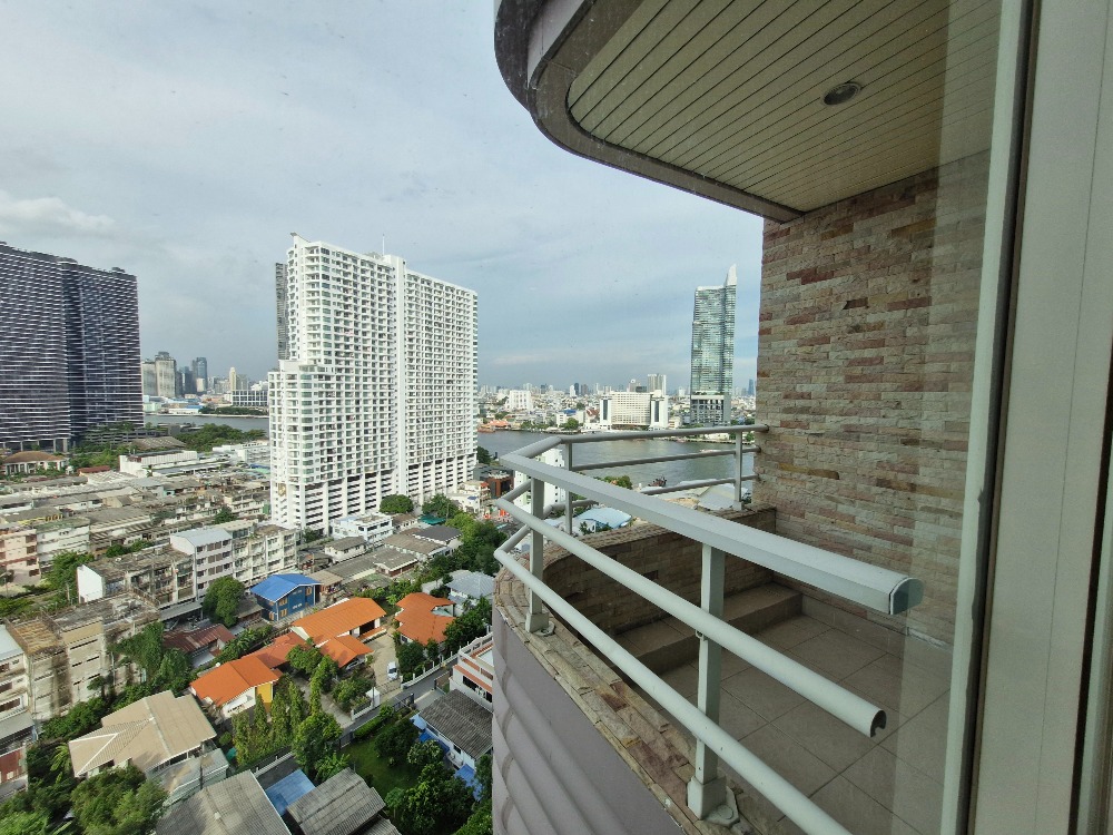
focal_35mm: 13
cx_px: 556
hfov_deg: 106.2
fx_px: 418
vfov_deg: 89.9
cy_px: 418
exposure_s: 1/936
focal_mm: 1.74
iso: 50
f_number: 2.2
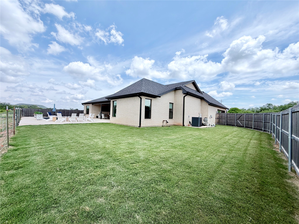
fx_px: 121
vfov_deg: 85.7
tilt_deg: +1.2
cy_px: 112
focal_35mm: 14
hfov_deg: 102.1
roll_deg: -1.2
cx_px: 150
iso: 20
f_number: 2.2
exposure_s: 1/1125
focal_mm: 2.22
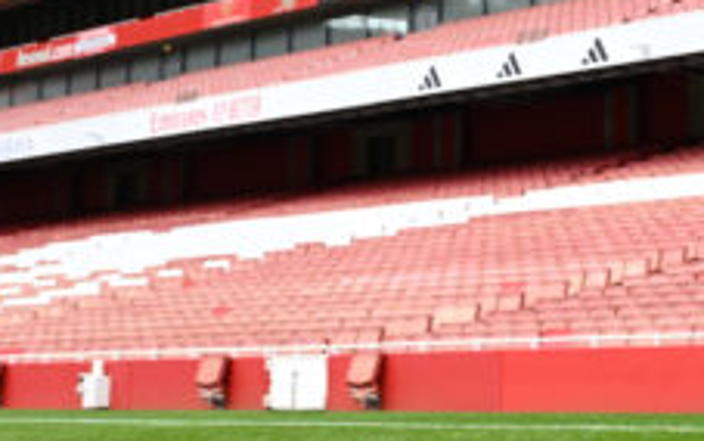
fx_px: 1971
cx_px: 899
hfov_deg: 18.9
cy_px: -56
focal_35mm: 103
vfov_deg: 12.5
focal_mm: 30.5
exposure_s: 1/500
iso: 640
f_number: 5
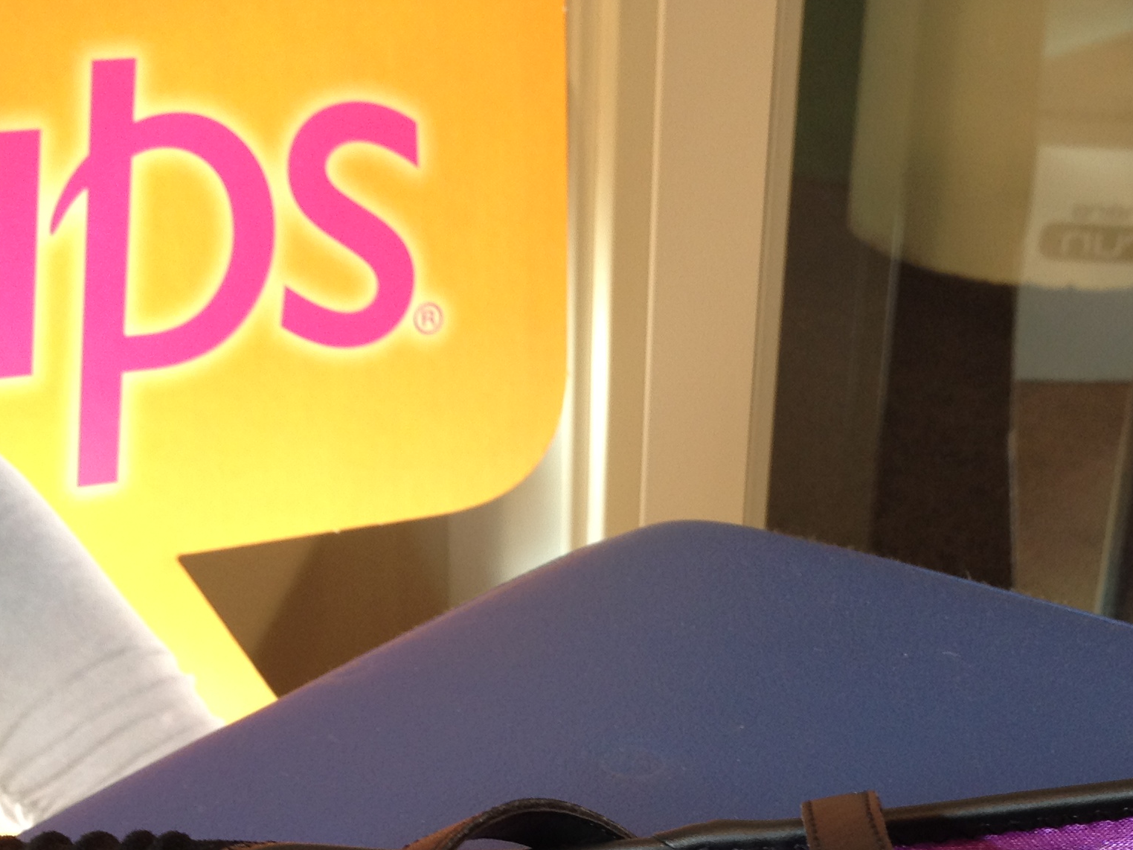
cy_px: 901
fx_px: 2455
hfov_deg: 25.9
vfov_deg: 19.0
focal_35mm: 75
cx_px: 731
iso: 64
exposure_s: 1/60
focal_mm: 4.28
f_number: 2.4
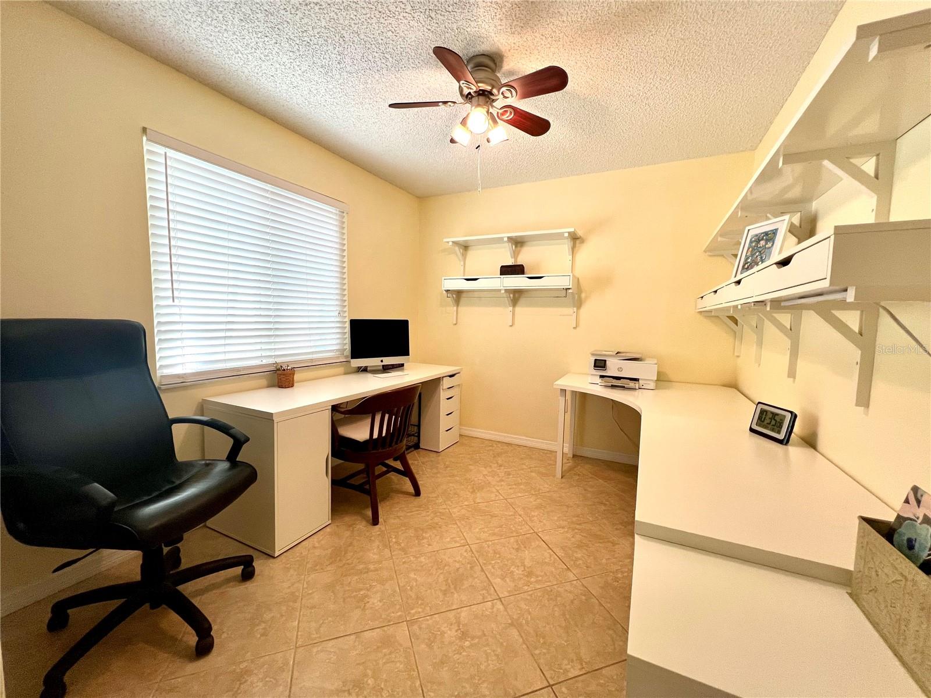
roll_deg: -0.8
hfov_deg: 106.2
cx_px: 466
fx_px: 350
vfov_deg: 89.9
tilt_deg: -5.5
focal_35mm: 13
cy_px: 349
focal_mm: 1.57
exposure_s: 1/120
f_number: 1.8
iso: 125
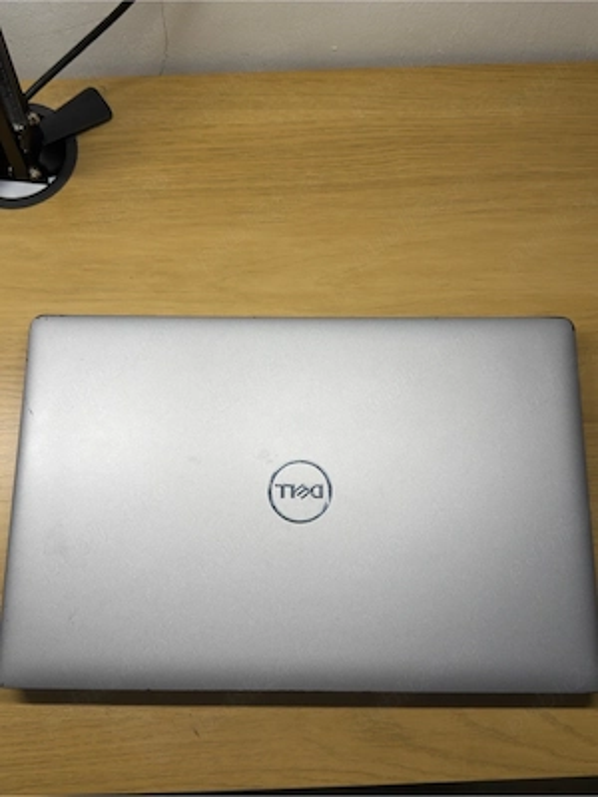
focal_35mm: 35
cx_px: 299
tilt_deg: -74.6
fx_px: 806
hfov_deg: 40.7
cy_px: 398
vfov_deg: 52.6
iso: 50
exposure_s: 1/100
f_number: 1.78
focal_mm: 6.76
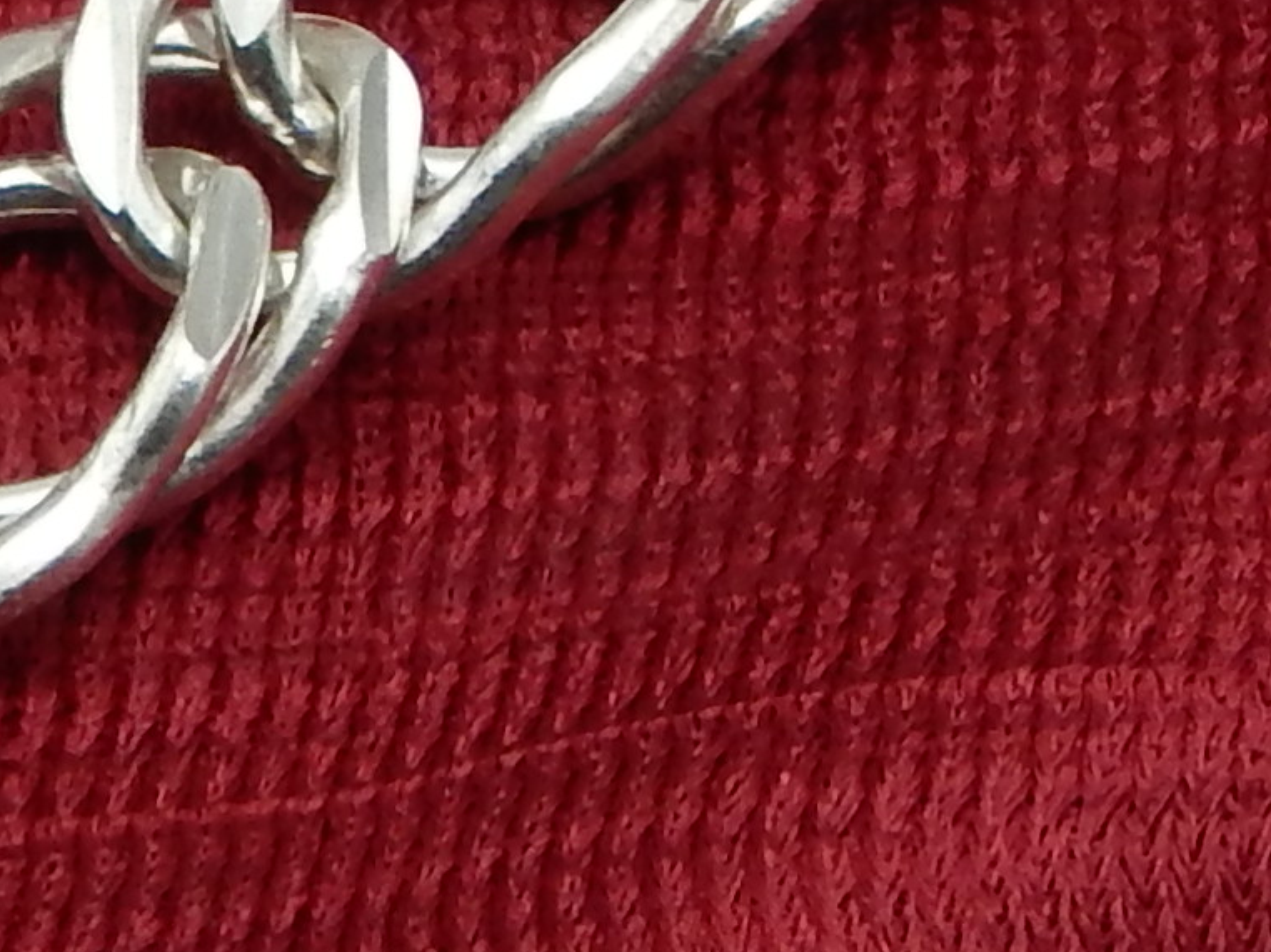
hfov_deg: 2.3
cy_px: 924
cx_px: -832
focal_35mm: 853
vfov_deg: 1.7
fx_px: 31310
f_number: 4.9
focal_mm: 25.3
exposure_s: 1/100
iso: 125
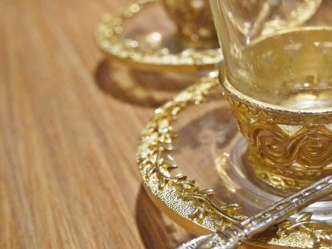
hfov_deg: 34.8
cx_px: 277
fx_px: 508
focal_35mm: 53
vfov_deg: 27.5
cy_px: 103
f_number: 3.5
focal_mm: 14
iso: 1600
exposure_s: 1/50
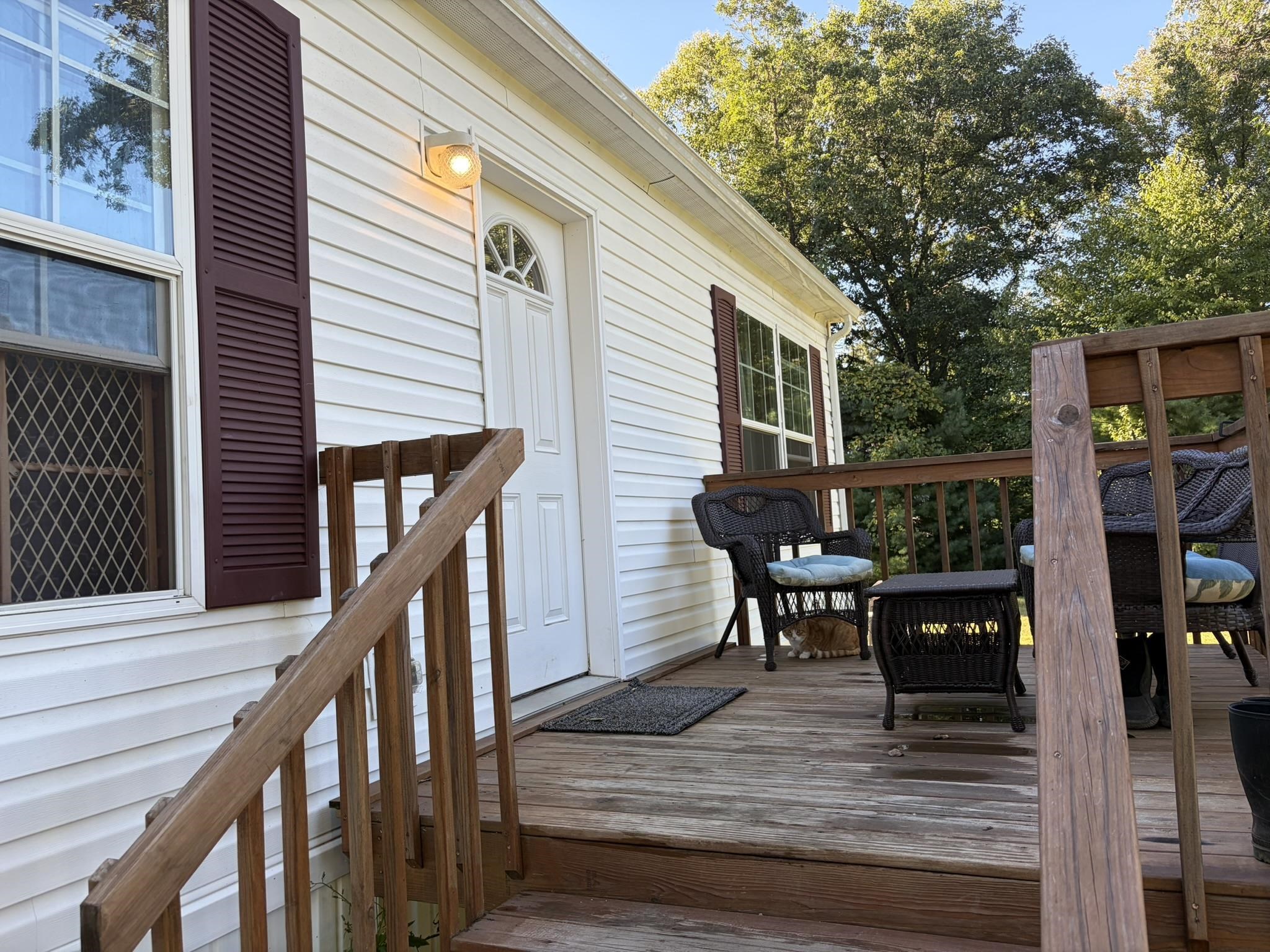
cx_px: 635
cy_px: 476
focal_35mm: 26
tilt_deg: +2.8
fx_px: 954
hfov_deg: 67.3
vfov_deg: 53.1
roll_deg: +3.0
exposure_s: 1/254
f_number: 1.6
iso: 40
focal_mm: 5.96
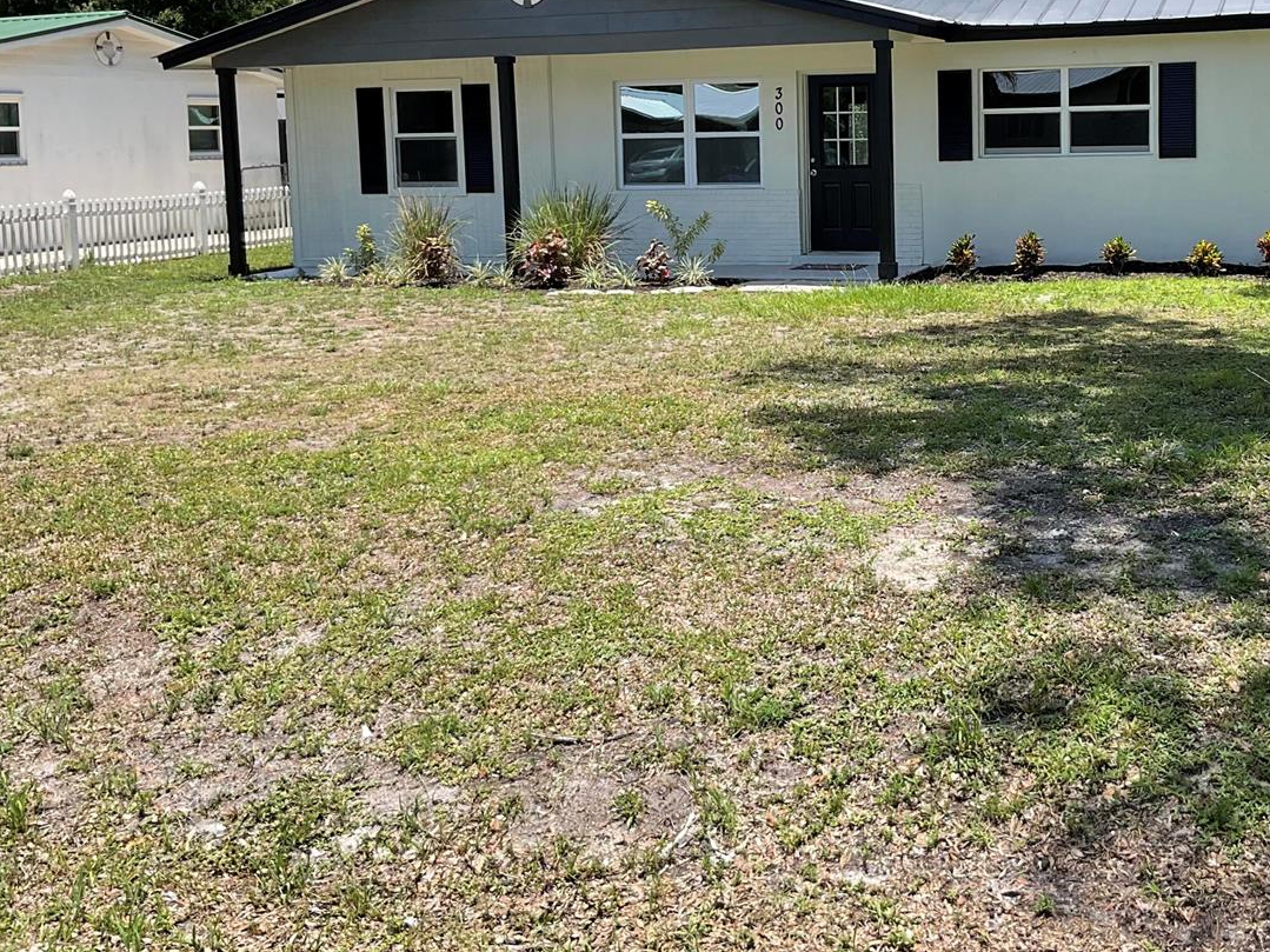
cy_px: 266
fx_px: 1577
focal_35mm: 43
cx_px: 850
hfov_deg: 43.2
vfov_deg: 33.1
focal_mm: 3
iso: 16
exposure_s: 1/997
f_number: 1.8
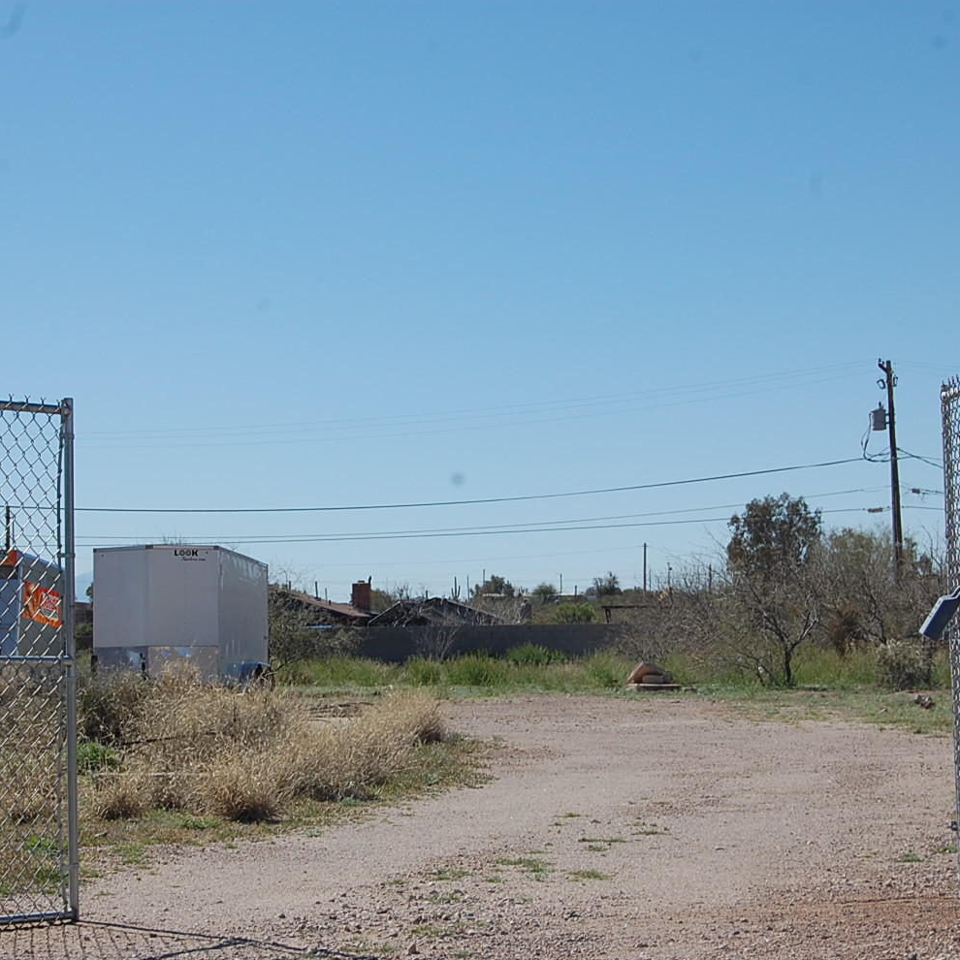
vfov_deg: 19.5
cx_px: 417
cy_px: 481
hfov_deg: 19.5
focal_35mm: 89
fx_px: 2792
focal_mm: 46
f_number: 11
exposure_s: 1/500
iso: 200
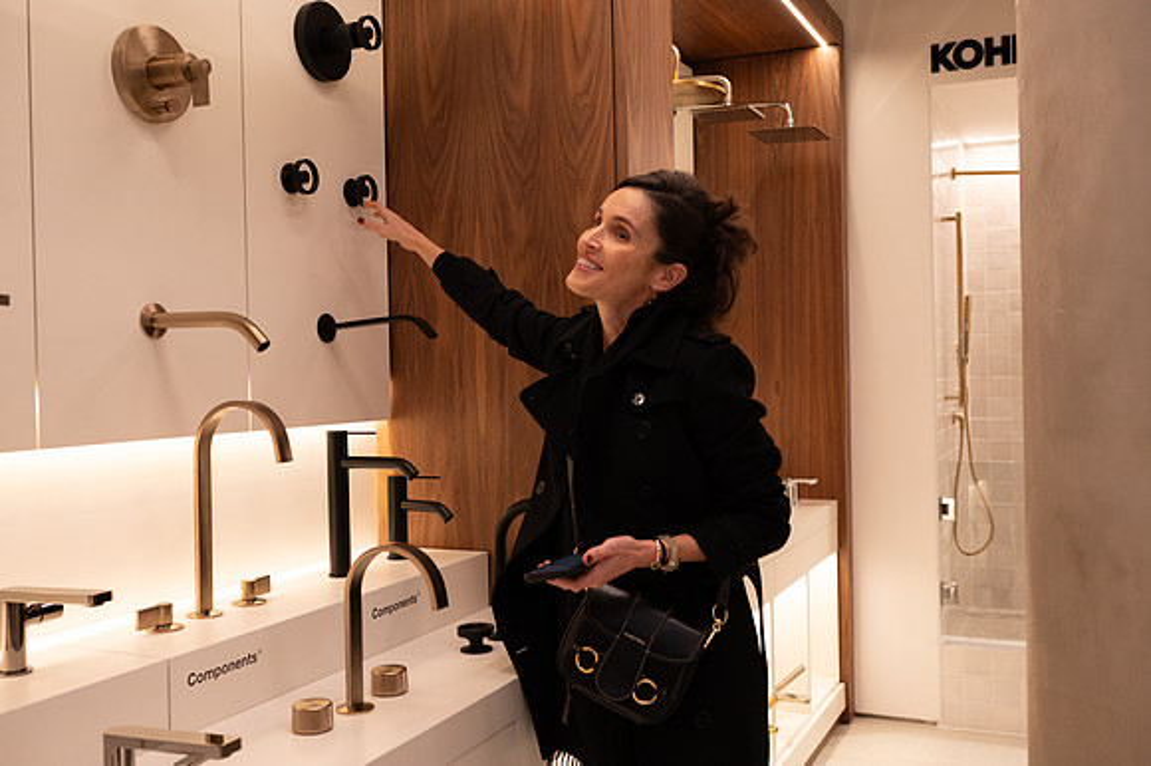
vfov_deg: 37.8
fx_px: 1118
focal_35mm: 35
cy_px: 383
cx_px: 576
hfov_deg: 54.5
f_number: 4.5
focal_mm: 35
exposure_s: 1/200
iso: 1600
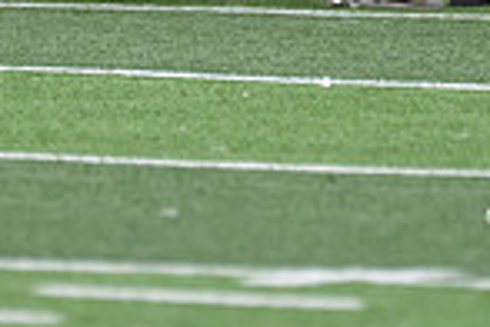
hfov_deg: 1.3
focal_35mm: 1566
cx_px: 188
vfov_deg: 0.9
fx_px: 21313
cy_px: -399
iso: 220
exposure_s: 1/1000
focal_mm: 300
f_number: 2.8
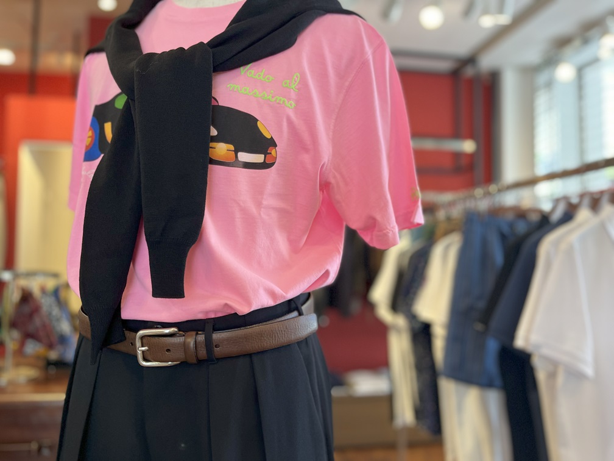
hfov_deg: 67.3
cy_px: 230
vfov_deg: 53.1
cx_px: 307
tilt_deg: +2.9
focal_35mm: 26
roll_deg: +0.2
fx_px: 461
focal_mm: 5.1
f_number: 1.6
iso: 100
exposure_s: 1/120
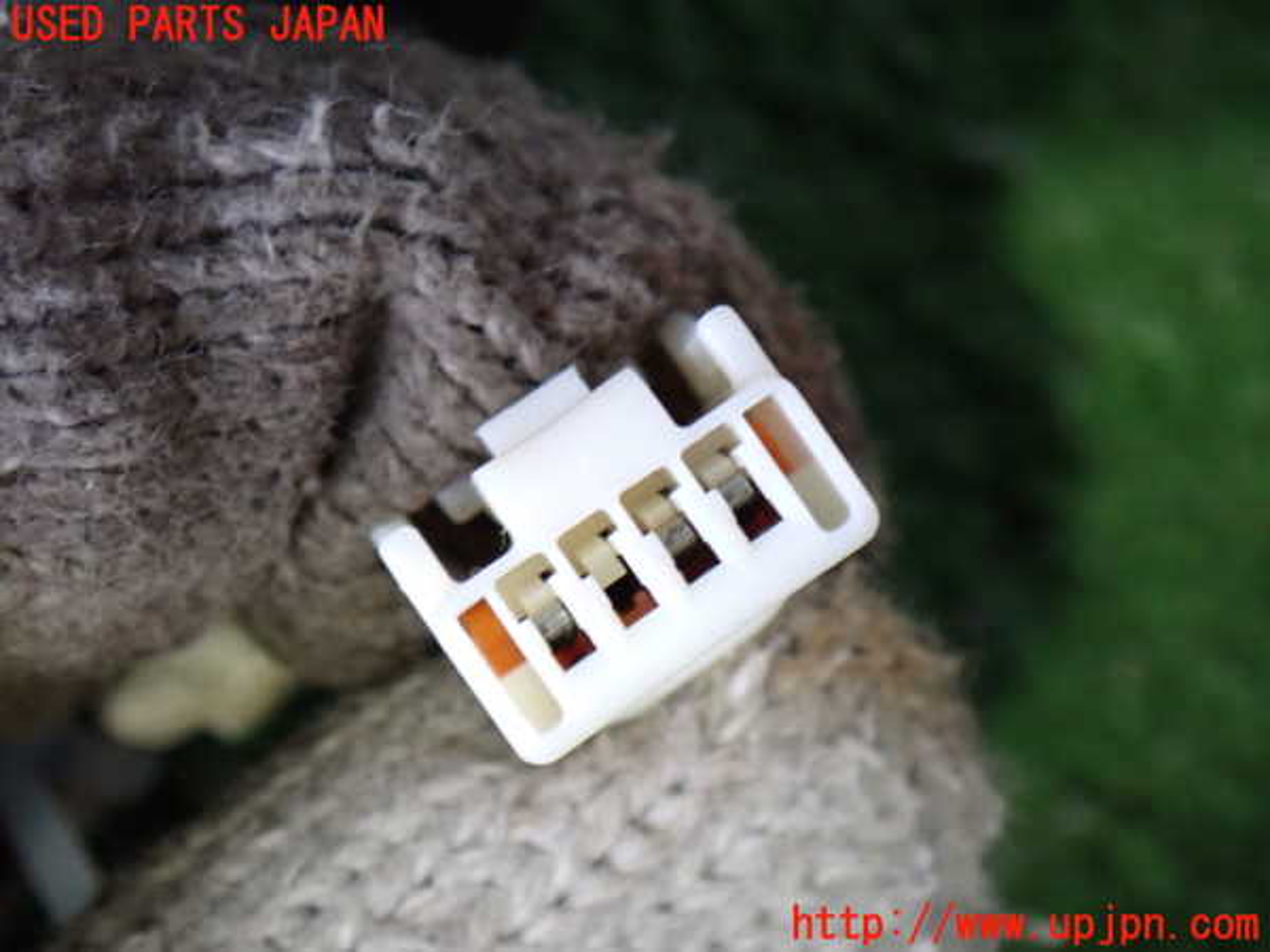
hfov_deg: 19.6
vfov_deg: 14.8
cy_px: 476
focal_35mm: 100
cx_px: 635
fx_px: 3669
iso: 1000
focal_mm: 18
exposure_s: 1/25
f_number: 4.9
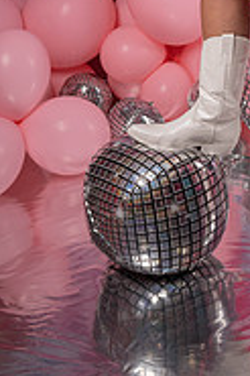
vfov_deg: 17.5
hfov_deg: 12.0
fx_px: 1169
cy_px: -61
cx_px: 270
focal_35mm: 112
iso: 250
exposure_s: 1/160
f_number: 6.3
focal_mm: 46
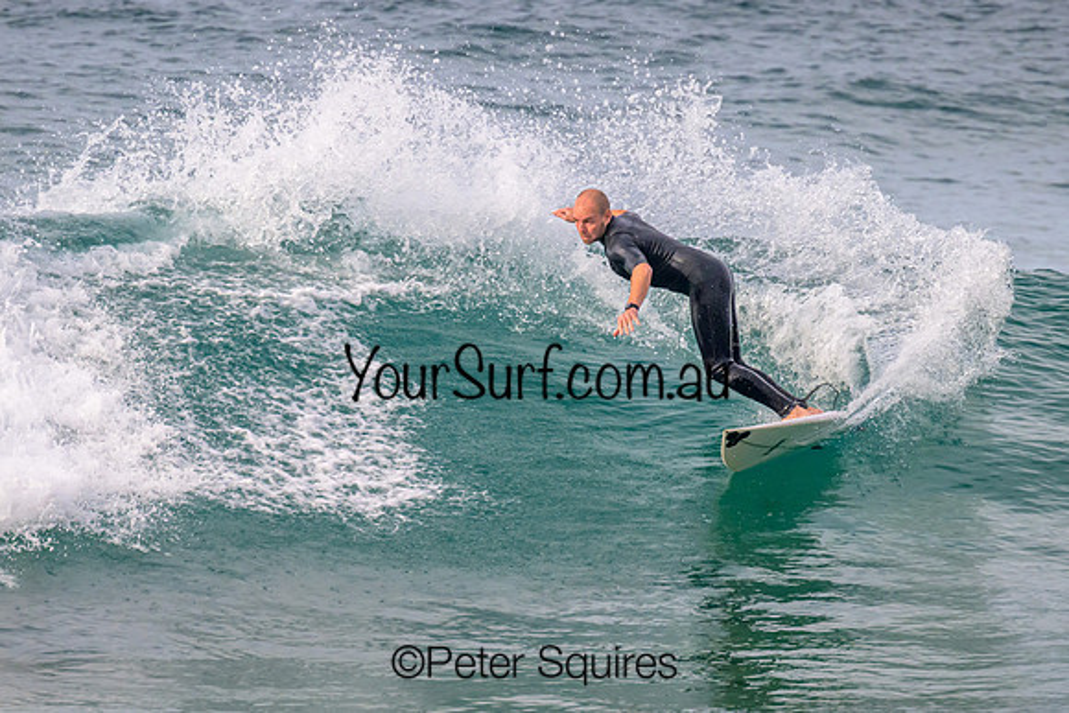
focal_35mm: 962
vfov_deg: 1.4
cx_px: 644
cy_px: 367
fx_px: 28559
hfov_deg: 2.1
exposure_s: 1/2000
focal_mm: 700
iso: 1600
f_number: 11
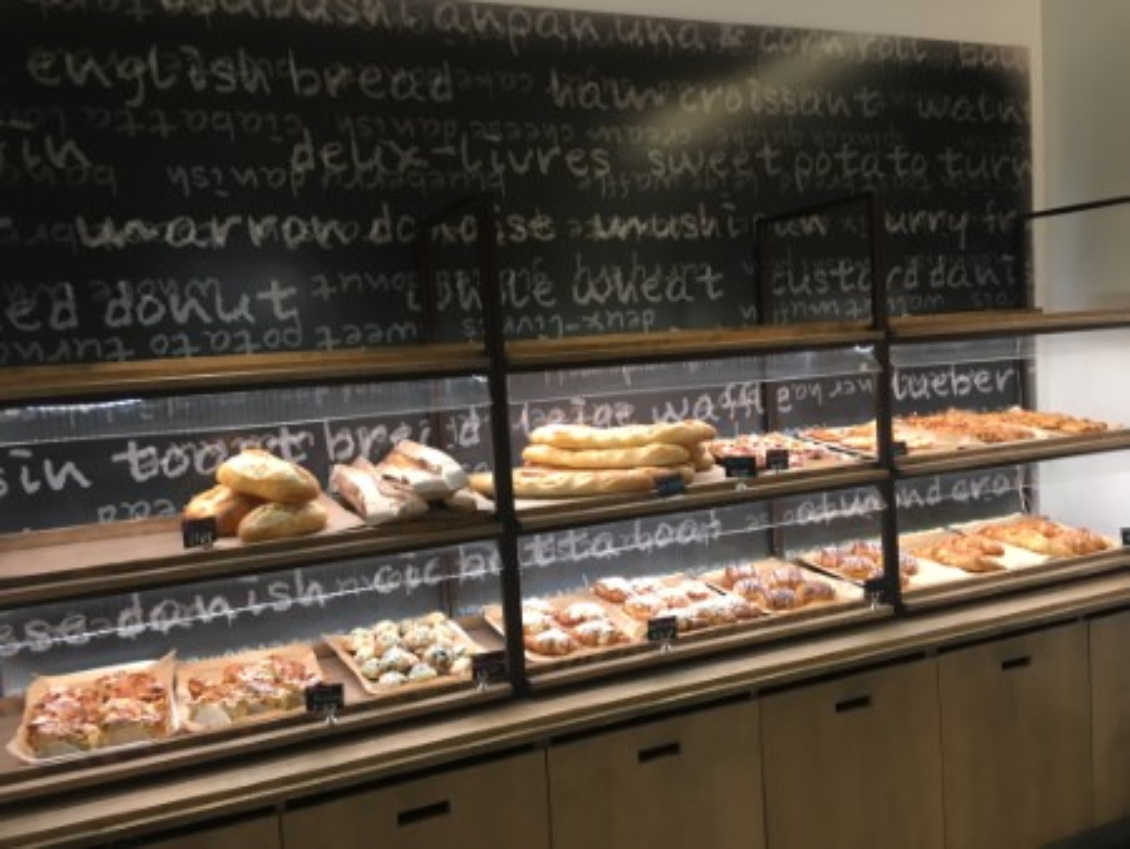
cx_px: 565
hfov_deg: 61.6
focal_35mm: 29
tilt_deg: -3.5
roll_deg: +0.5
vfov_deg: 48.3
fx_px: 947
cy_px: 424
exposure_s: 1/30
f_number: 2.2
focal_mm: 4.15
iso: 64
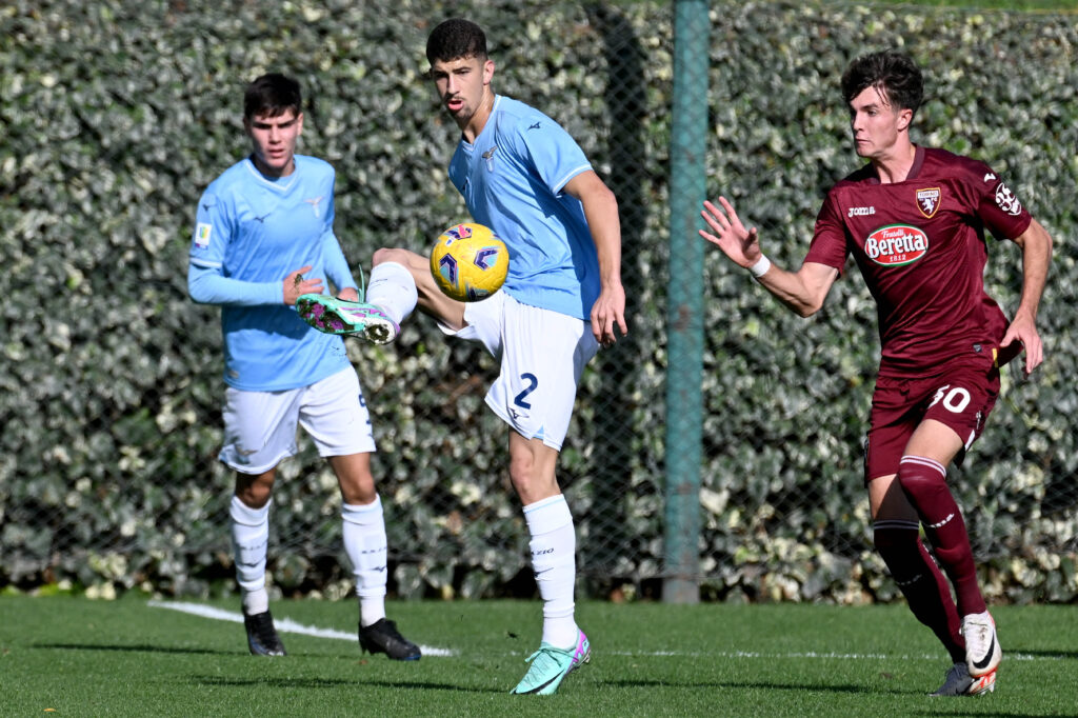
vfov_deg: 2.3
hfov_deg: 3.4
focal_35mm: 600
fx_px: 17960
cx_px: 539
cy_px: 359
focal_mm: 400
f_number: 5.6
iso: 320
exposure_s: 1/2000
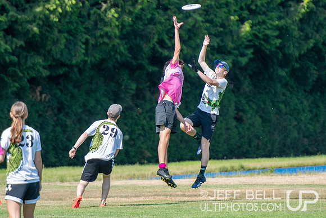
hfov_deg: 3.3
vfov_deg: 2.2
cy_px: 94
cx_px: 163
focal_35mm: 623
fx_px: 5645
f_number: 3.2
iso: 180
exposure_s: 1/2000
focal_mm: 200
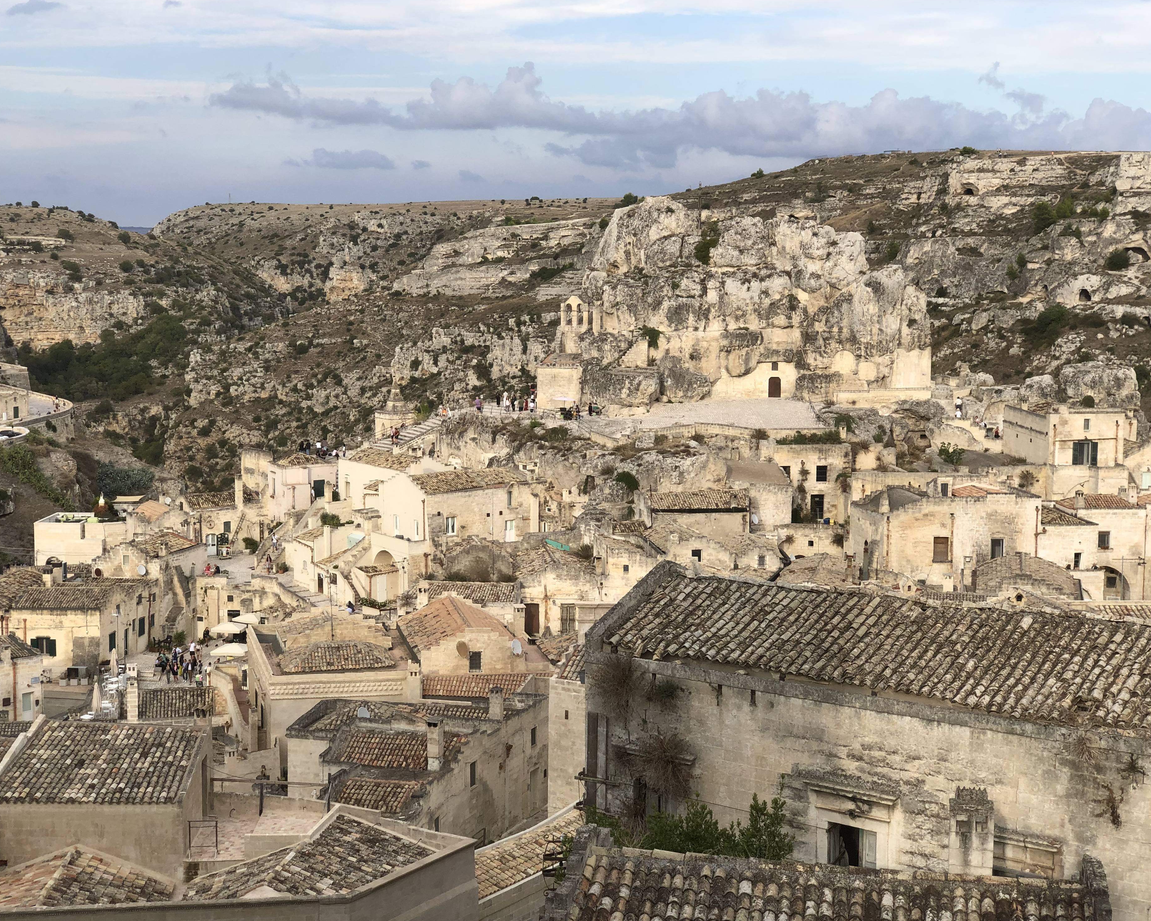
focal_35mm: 55
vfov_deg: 27.6
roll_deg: +0.8
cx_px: 540
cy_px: 458
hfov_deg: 34.1
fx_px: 1874
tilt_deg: -6.8
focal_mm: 6
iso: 16
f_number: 2.4
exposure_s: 1/528
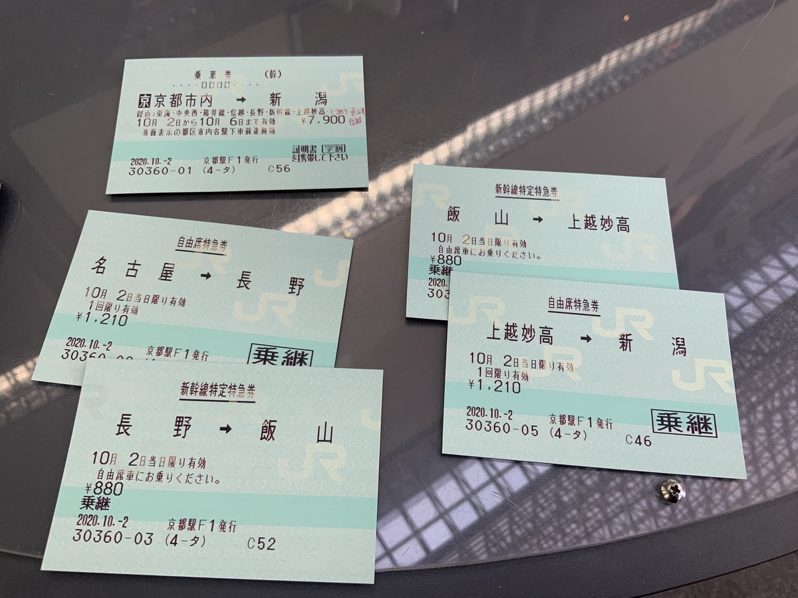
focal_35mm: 29
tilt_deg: -65.8
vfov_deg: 48.2
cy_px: 299
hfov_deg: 61.7
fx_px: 669
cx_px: 399
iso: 40
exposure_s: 1/60
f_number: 1.8
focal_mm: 3
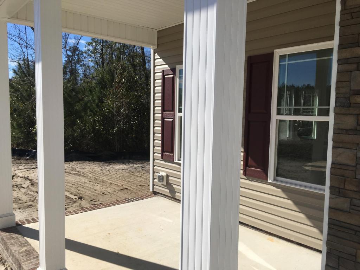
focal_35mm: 29
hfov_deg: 61.7
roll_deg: -1.1
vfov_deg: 48.2
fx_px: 302
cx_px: 180
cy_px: 135
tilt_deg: -6.0
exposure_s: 1/2849
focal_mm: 4.15
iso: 25
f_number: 2.2
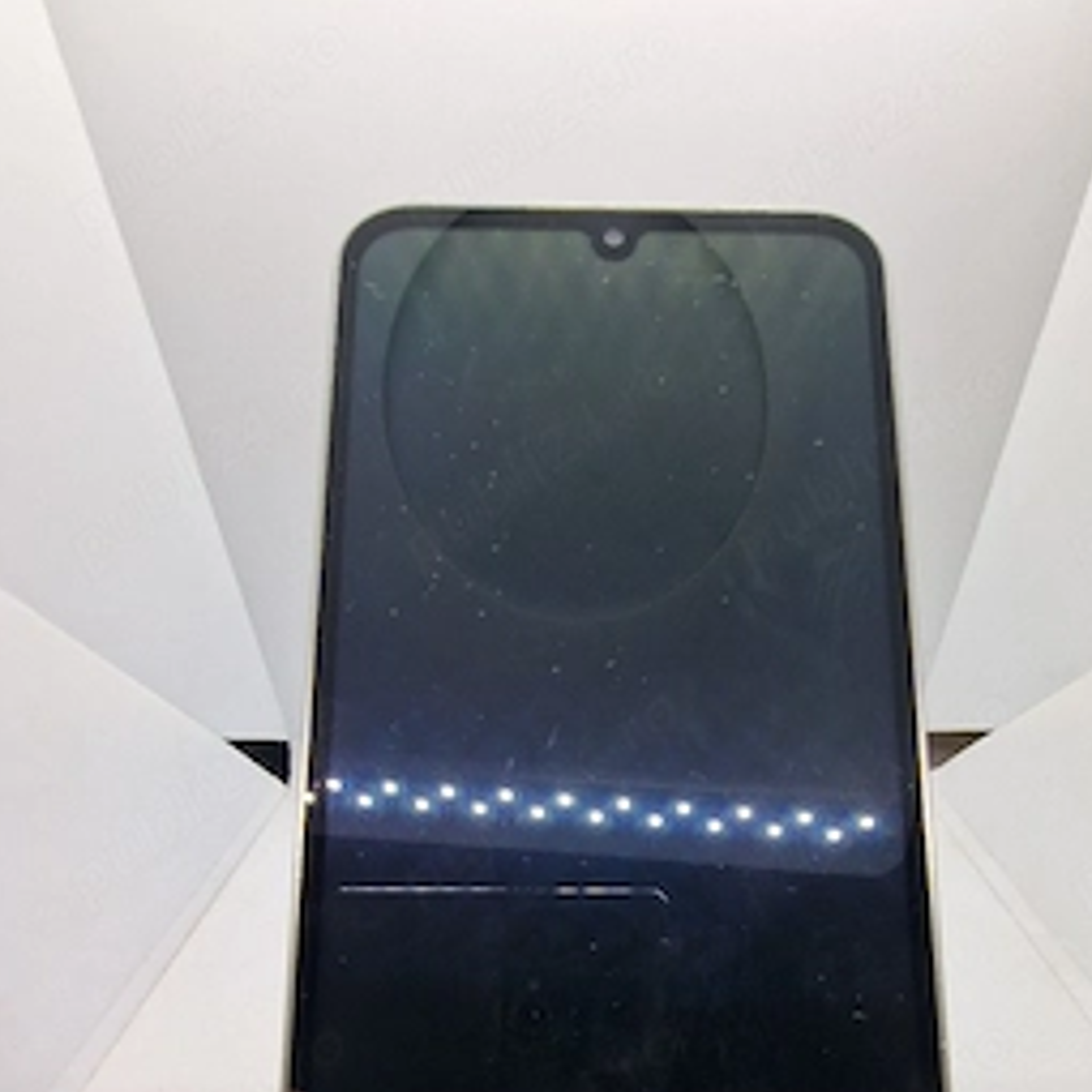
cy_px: 848
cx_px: 625
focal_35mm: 18
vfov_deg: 73.7
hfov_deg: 80.2
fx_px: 642
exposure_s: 1/111
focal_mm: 2.2
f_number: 2.2
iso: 50
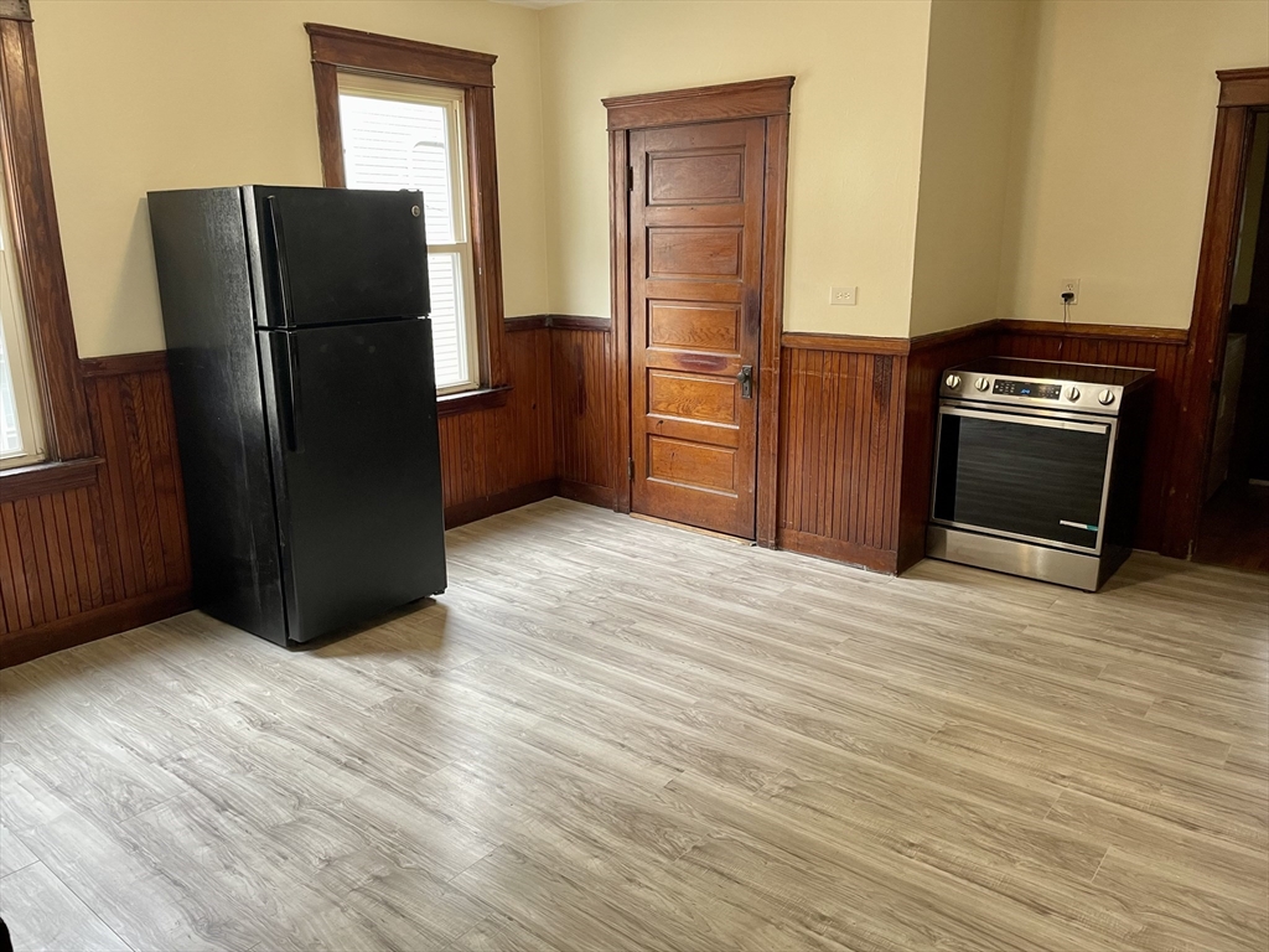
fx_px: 953
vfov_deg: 53.1
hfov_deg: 67.3
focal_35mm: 26
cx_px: 634
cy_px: 476
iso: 100
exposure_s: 1/60
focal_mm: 4.2
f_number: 1.6
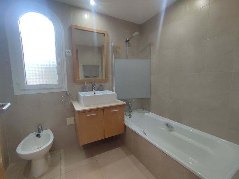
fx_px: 110
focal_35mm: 16
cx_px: 120
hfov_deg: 94.5
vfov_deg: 78.1
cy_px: 90
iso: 77
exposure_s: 1/50
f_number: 2.2
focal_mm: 1.65
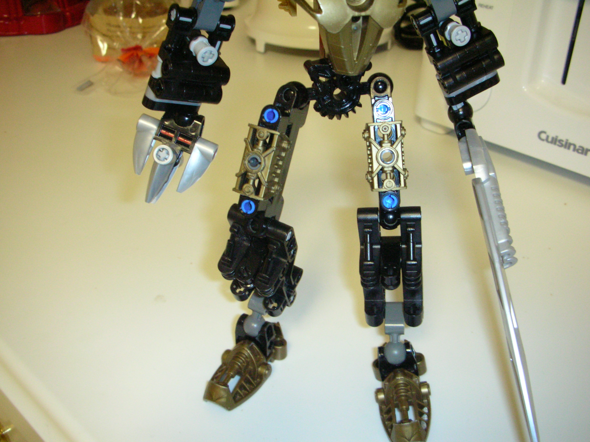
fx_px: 597
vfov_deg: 40.7
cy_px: 221
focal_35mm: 35
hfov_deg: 52.6
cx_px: 295
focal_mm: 5.8
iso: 200
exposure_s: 1/12.5
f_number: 3
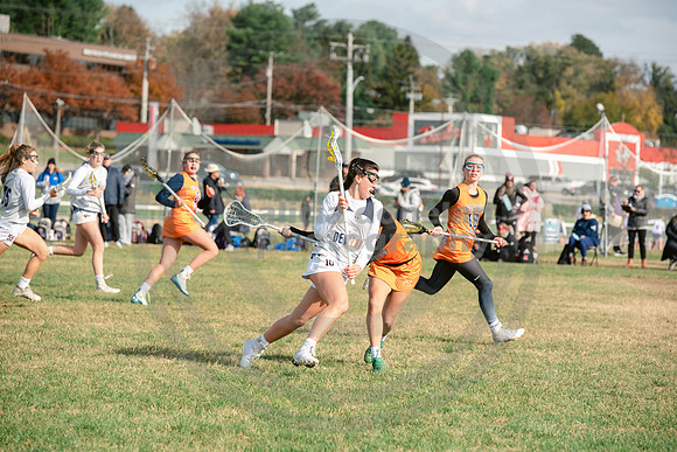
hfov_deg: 12.8
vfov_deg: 8.6
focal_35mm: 160
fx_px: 3009
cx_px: 338
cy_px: 226
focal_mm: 160
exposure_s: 1/1600
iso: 250
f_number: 5
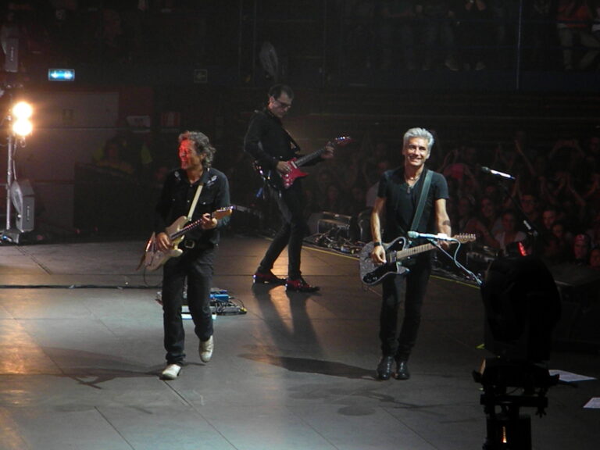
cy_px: 225
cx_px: 300
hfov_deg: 10.8
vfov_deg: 8.1
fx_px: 3172
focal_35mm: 183
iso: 720
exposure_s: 1/658
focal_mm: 33.1
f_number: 5.2
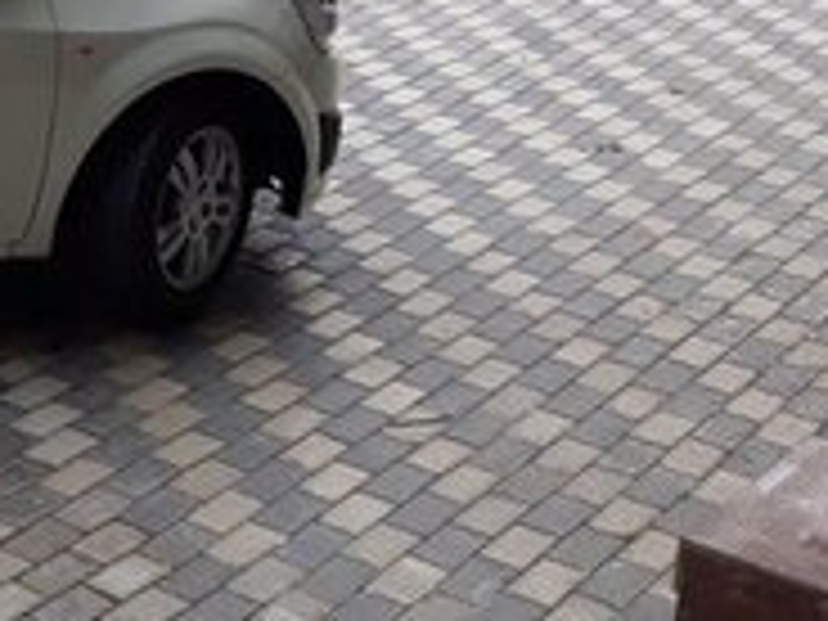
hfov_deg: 17.2
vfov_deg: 14.7
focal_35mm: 97
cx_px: -580
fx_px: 2320
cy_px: -124
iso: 40
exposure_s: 1/395
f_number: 1.7
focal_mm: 3.71
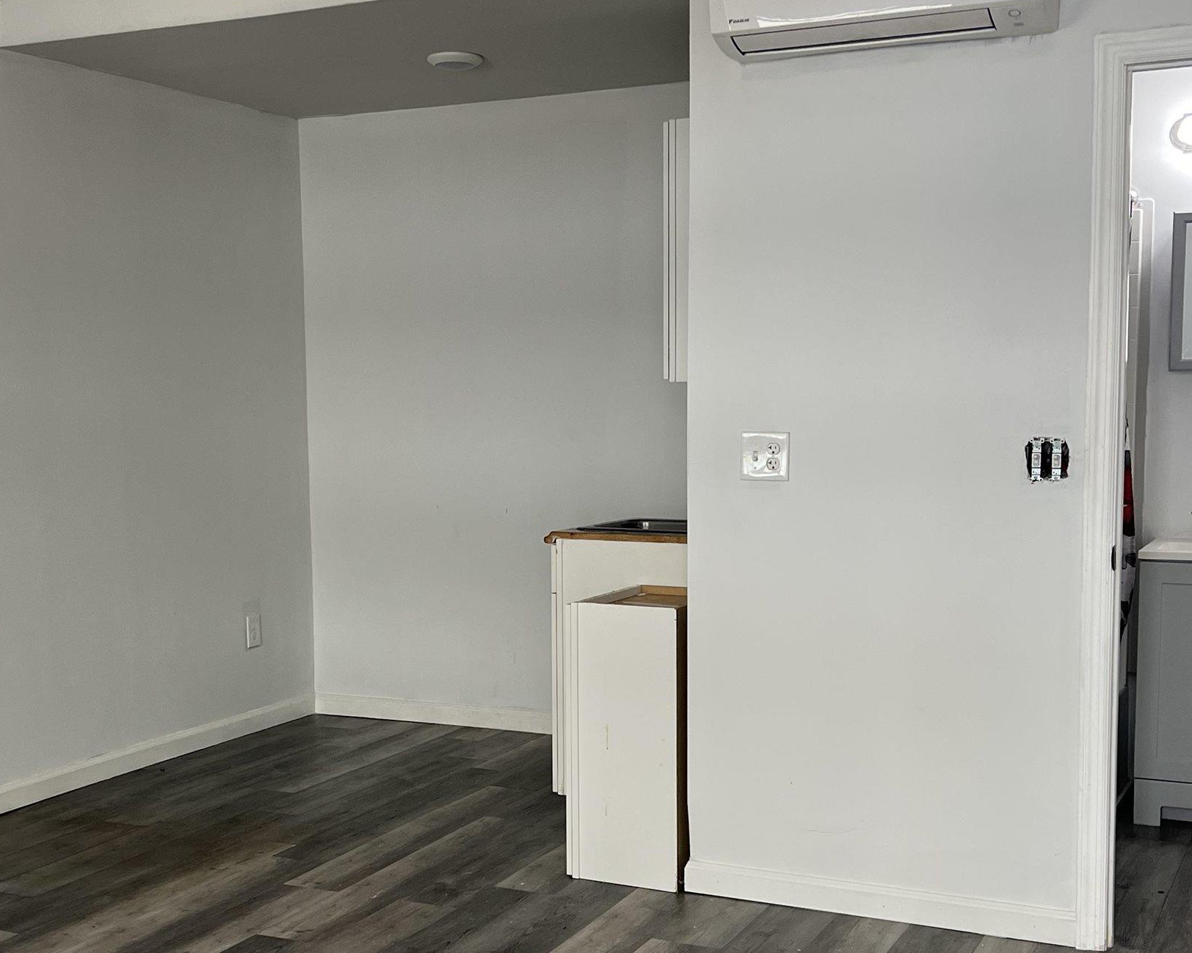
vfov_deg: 31.4
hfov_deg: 38.7
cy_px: 537
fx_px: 1693
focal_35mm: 48
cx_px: 514
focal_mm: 5.7
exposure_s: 1/120
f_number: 1.5
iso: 80
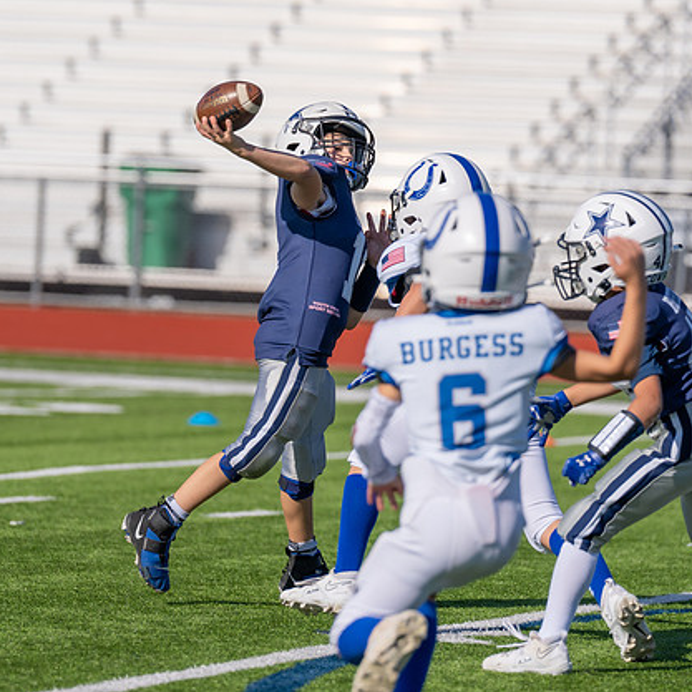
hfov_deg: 5.8
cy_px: 327
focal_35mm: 304
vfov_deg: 5.8
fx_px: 6876
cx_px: 261
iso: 100
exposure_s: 1/2000
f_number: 3.5
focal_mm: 200
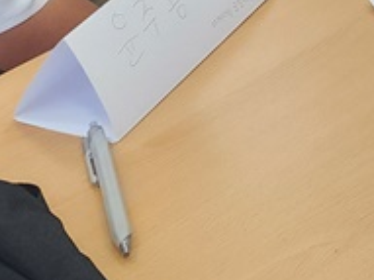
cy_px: -443
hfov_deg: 11.8
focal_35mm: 154
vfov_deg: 8.6
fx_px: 1663
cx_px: 672
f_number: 1.8
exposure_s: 1/120
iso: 125
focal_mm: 6.4
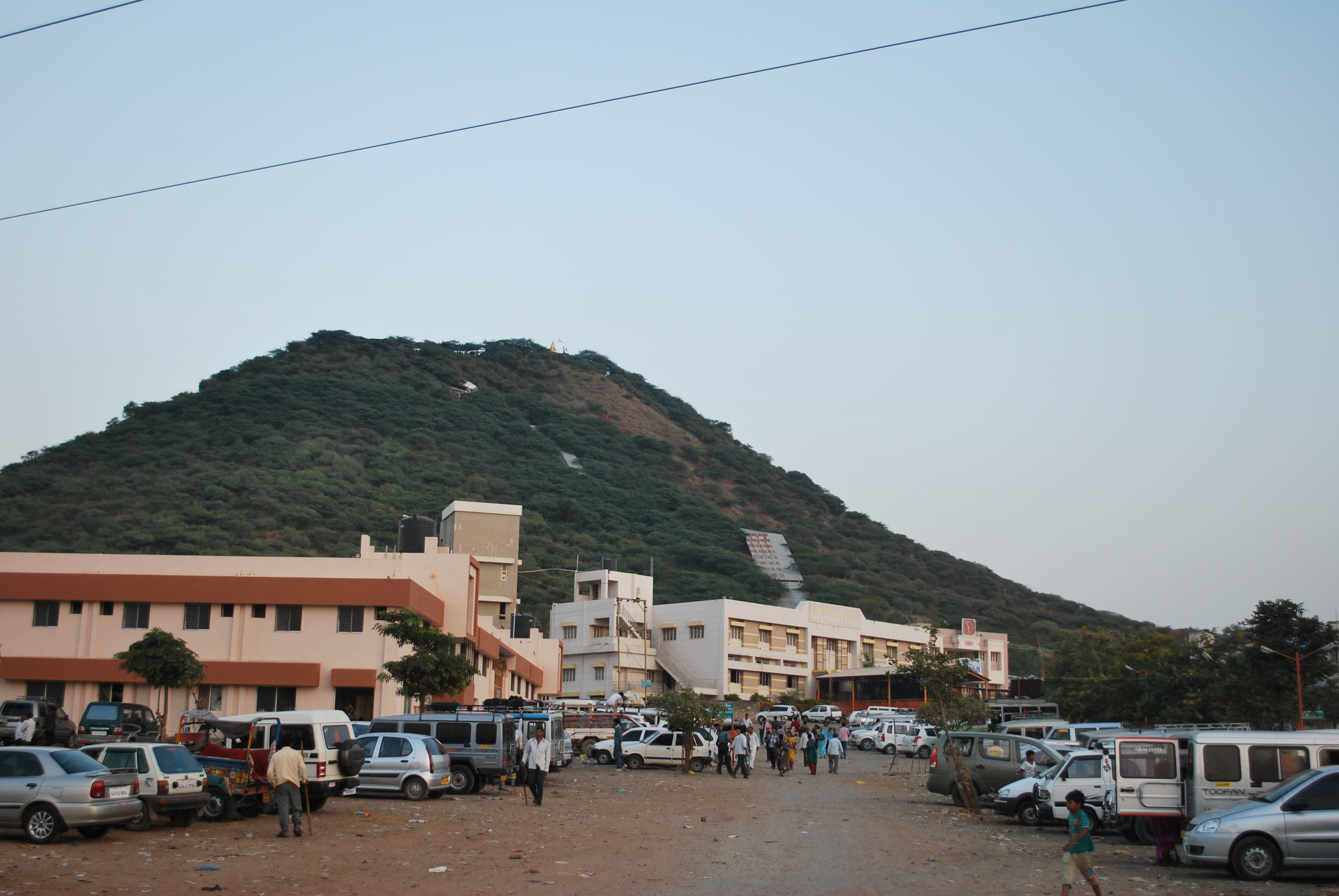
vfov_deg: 32.0
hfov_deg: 46.3
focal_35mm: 42
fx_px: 1564
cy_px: 448
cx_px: 670
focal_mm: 28
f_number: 4.5
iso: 200
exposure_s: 1/80
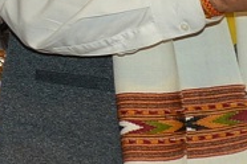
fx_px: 2216
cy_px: -189
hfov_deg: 6.4
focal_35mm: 323
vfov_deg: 4.2
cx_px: 13
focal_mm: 50
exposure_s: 1/125
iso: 320
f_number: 5.6
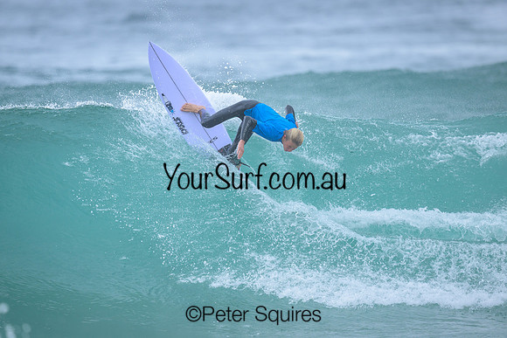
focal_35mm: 800
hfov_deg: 2.6
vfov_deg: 1.7
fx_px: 11269
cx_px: 254
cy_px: 169
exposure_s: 1/1600
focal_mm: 800
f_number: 6.3
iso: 500
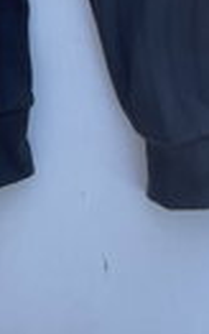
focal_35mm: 112
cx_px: -23
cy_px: -272
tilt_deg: -81.6
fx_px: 1020
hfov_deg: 11.5
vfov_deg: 15.8
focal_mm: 4.2
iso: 32
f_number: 1.6
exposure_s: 1/360
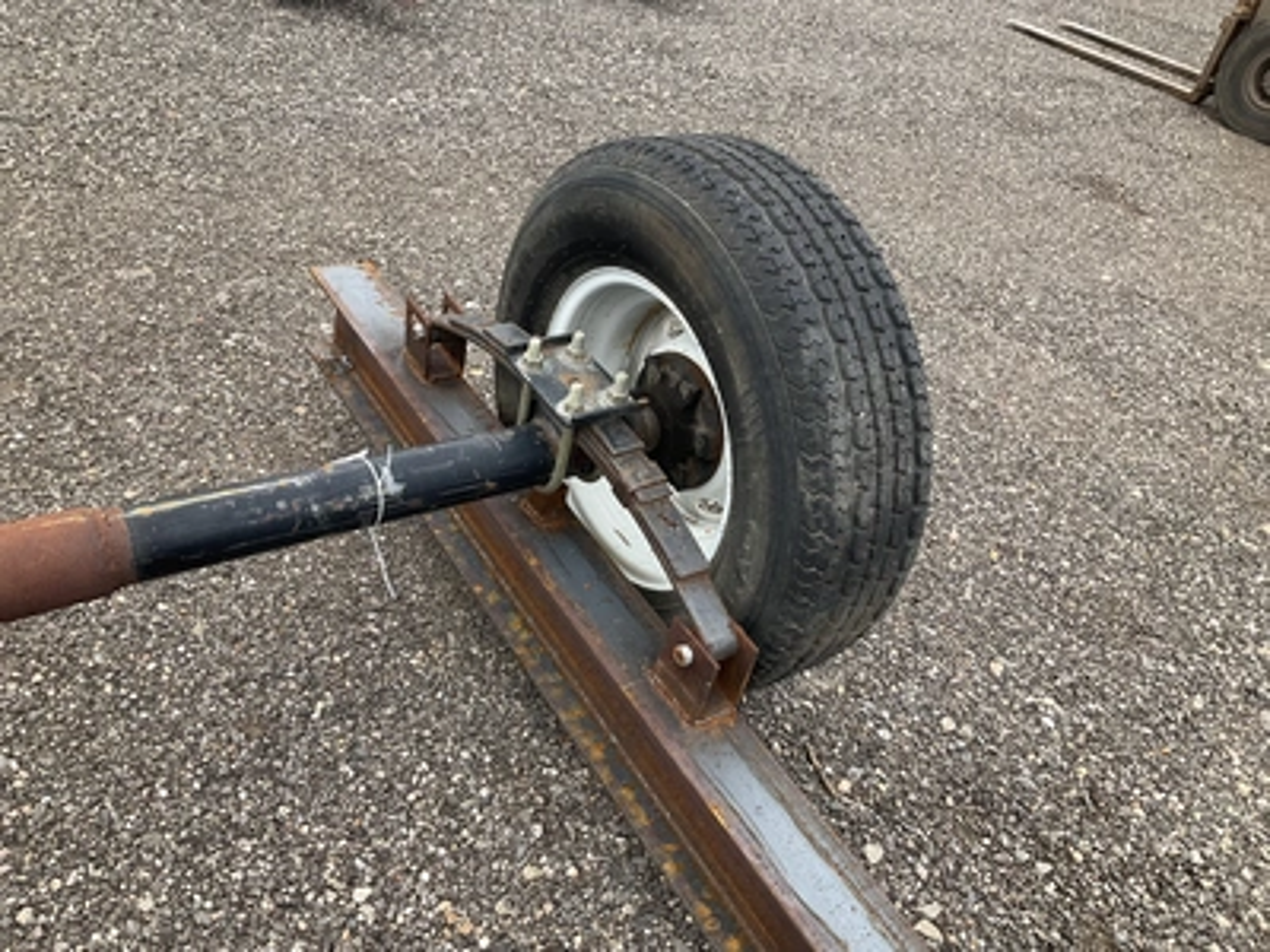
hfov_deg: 61.7
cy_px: 476
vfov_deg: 48.2
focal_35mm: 29
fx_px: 1064
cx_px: 635
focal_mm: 3
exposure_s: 1/524
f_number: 1.8
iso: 25
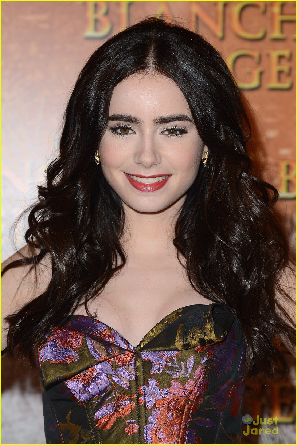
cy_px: 222
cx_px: 148
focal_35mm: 120
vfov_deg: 17.1
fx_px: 1484
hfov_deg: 11.4
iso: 500
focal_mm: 120
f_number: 6.3
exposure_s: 1/250
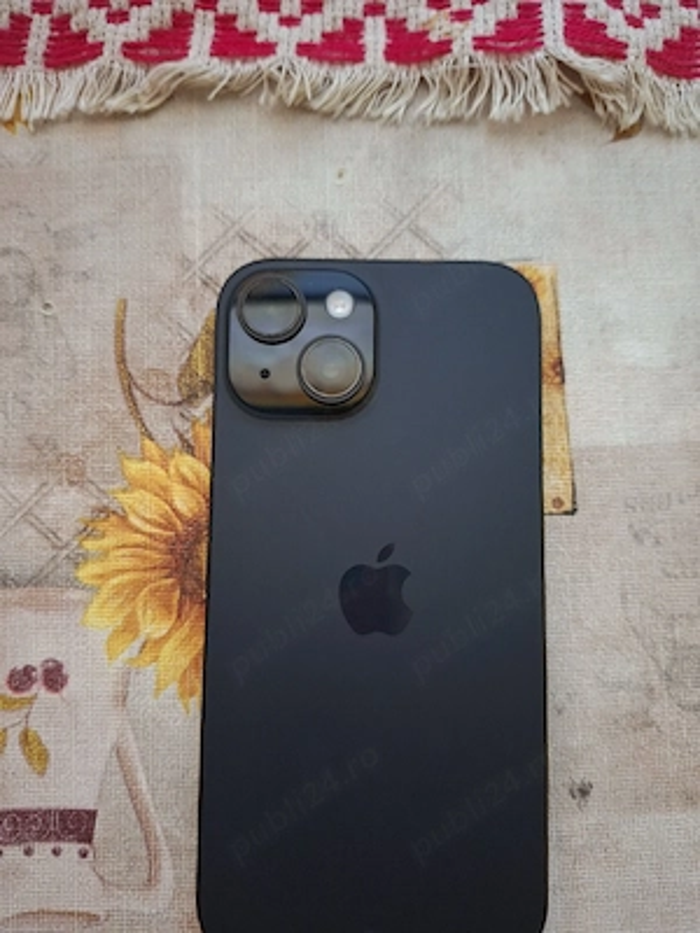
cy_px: 466
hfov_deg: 58.9
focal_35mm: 23
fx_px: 620
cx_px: 350
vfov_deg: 73.9
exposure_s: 1/25
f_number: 1.8
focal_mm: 5.54
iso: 800
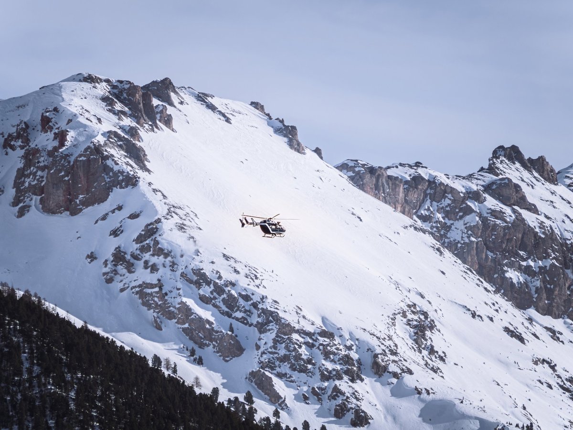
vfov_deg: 2.5
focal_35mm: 601
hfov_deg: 3.3
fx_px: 9948
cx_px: 286
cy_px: 215
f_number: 5.6
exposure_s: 1/1600
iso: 200
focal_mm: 300
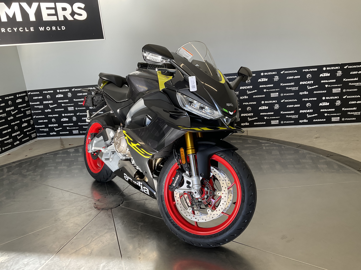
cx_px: 180
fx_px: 302
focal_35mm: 29
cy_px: 135
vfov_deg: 48.2
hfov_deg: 61.7
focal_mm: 3
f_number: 1.8
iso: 32
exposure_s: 1/122
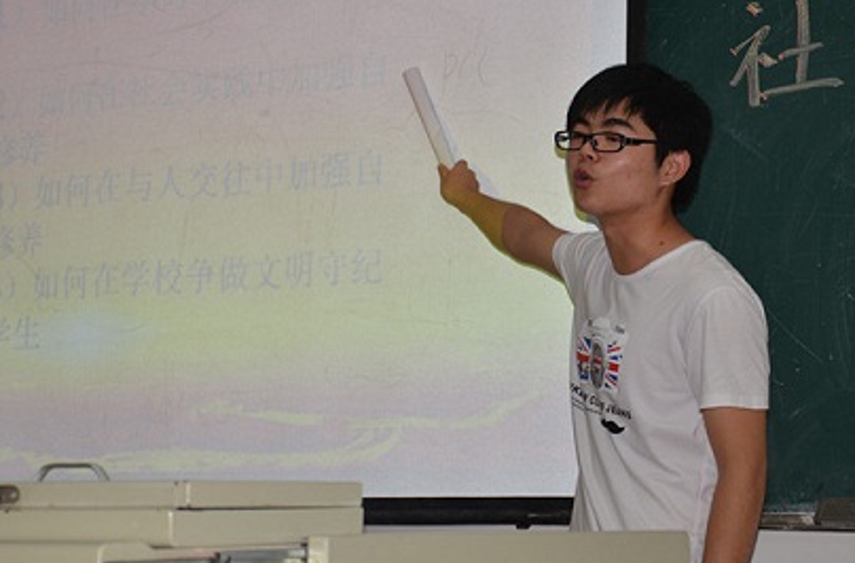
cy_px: 241
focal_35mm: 107
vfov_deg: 12.7
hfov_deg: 19.1
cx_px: 516
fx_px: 2531
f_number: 4.8
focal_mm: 48
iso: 100
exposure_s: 1/60
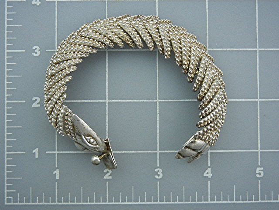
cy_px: 105
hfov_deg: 36.8
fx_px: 419
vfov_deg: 28.0
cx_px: 140
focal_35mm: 52
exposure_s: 1/24.4
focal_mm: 9.3
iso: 400
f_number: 3.9
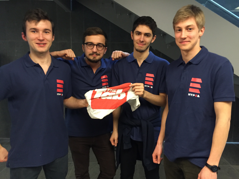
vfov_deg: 48.2
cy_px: 90
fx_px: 200
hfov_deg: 61.7
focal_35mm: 29
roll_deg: -0.4
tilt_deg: -6.8
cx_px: 120
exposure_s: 1/17
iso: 250
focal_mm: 4.15
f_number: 2.2
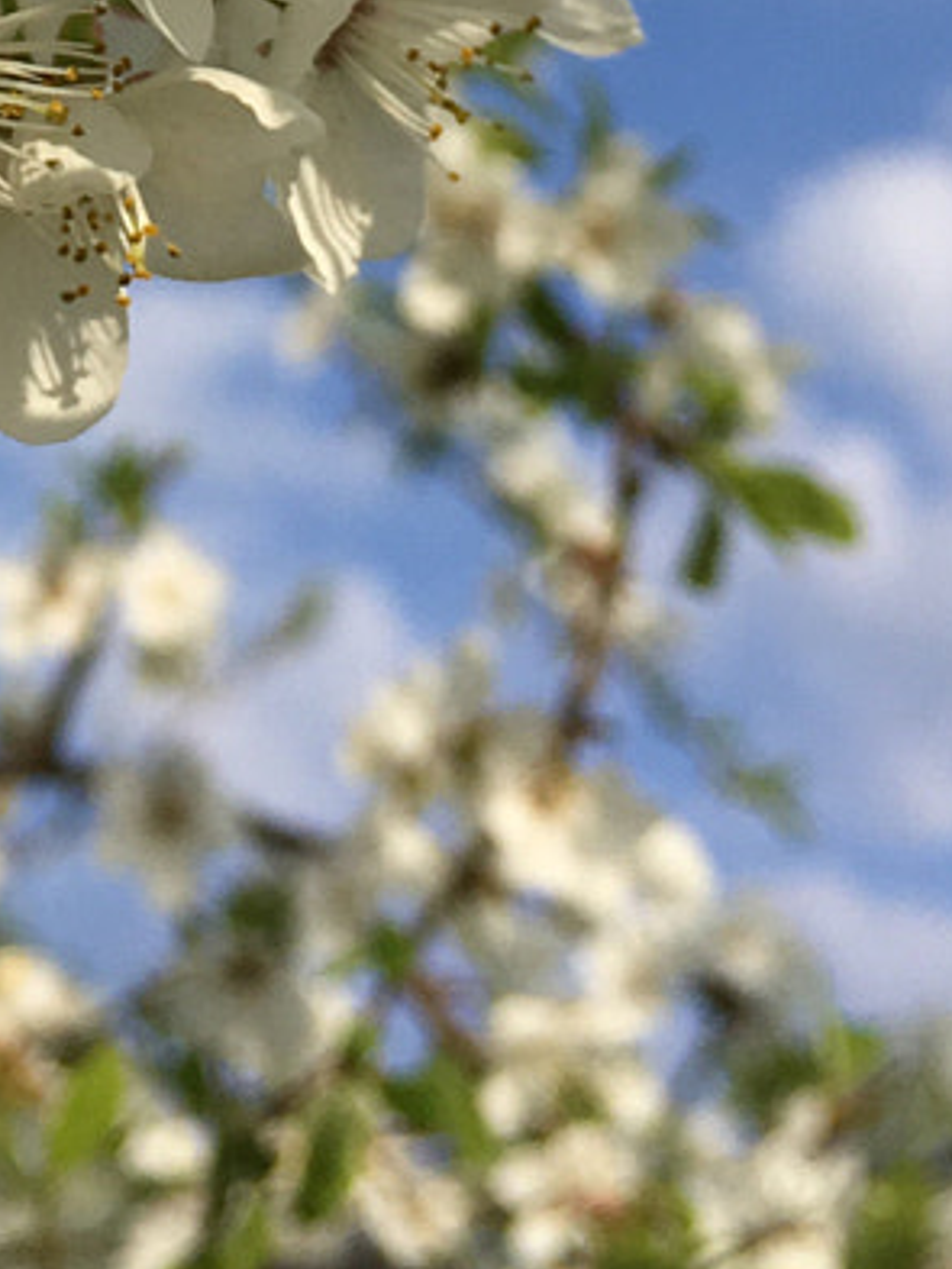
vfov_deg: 15.2
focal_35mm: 118
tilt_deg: +35.4
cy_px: -762
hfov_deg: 12.3
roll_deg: +1.3
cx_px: -139
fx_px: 4325
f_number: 2.2
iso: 25
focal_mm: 4.15
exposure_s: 1/1789
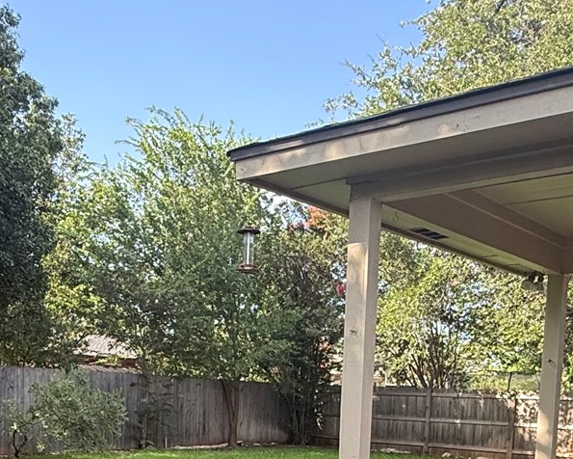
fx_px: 797
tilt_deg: -5.0
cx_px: 265
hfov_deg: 39.5
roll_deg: -1.8
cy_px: 467
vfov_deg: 29.8
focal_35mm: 47
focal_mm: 2.22
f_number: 2.2
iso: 64
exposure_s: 1/368
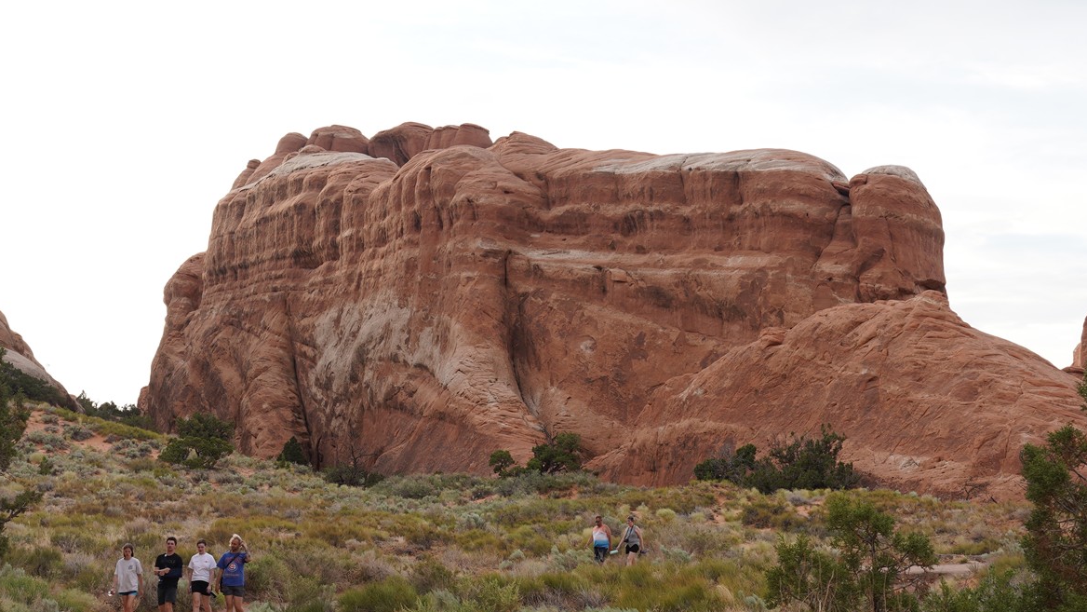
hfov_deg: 34.2
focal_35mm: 61
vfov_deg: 19.7
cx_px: 421
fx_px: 1758
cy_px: 397
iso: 200
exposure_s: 1/100
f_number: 9
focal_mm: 34
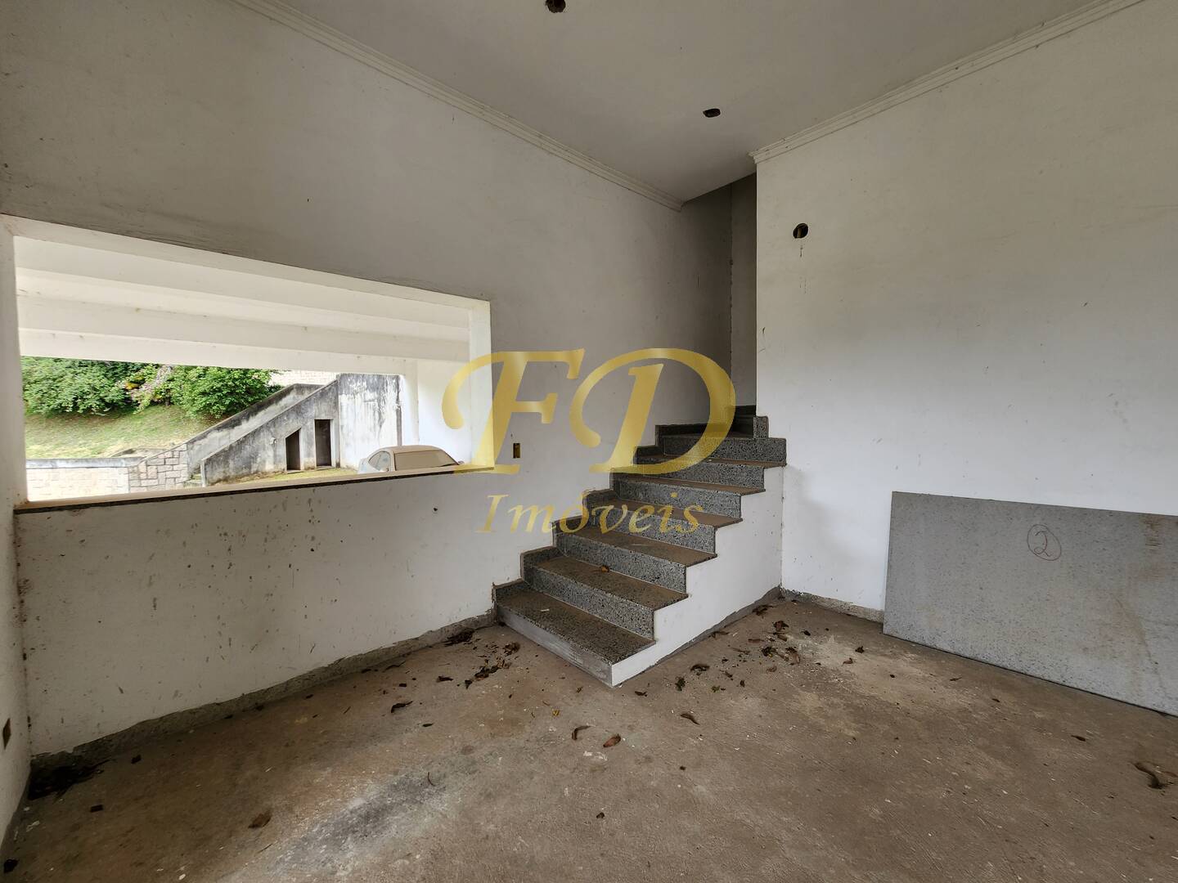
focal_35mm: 13
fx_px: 442
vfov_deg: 89.9
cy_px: 442
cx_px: 589
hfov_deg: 106.2
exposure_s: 1/131
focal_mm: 2.2
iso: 50
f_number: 2.2
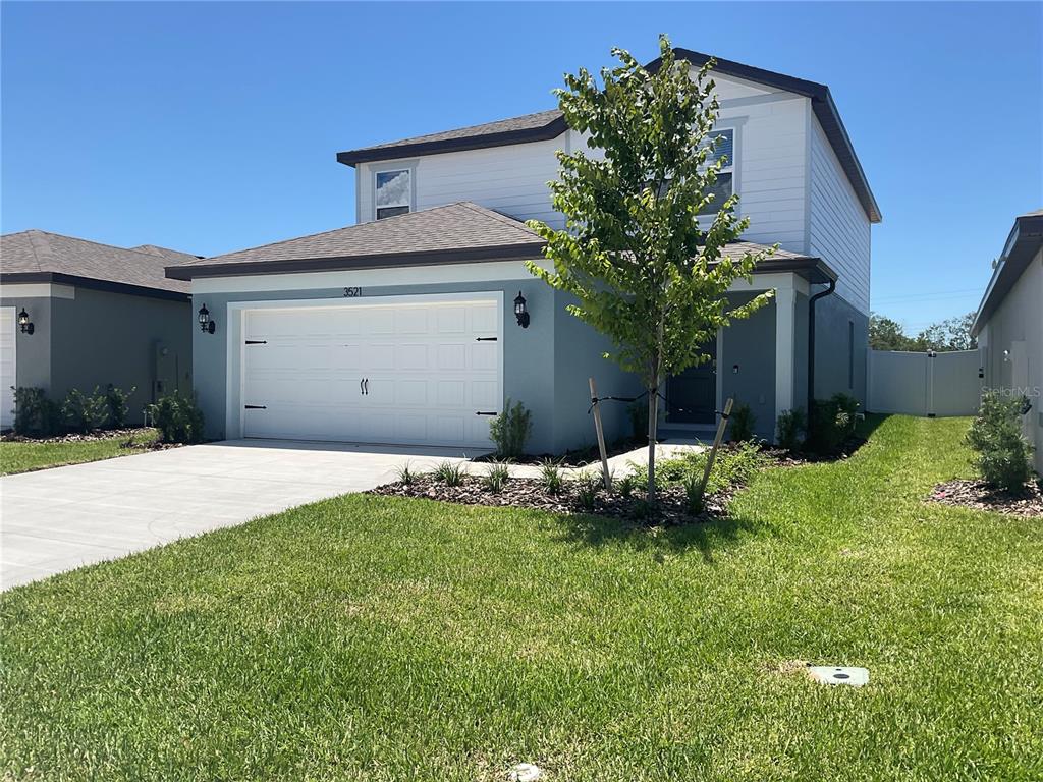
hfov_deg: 61.7
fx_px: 874
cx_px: 522
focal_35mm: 29
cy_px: 391
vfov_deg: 48.2
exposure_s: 1/1912
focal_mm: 3
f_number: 1.8
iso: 16
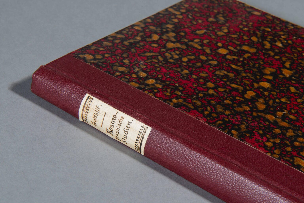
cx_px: 152
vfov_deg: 24.7
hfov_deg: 36.2
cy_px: 102
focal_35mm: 55
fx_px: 465
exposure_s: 1/100
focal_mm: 55
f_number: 18
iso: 50
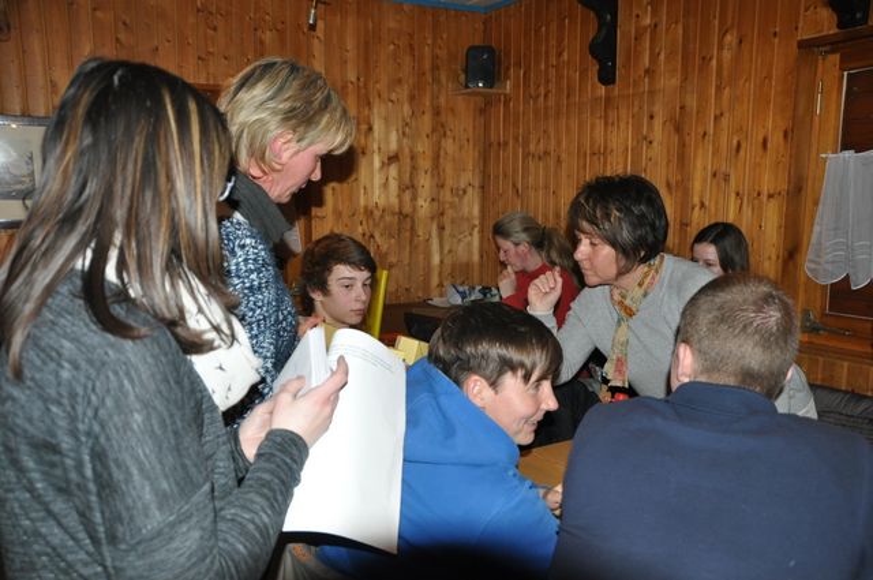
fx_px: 799
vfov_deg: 39.9
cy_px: 290
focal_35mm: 33
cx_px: 436
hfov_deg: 57.3
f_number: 3.5
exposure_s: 1/60
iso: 800
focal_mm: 22
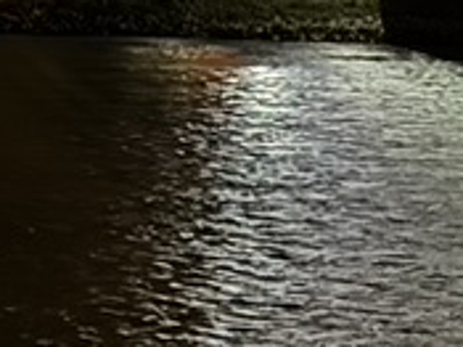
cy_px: -562
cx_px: 1238
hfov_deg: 6.6
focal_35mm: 281
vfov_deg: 5.1
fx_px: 3756
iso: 500
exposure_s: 1/5
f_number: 1.78
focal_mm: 6.86
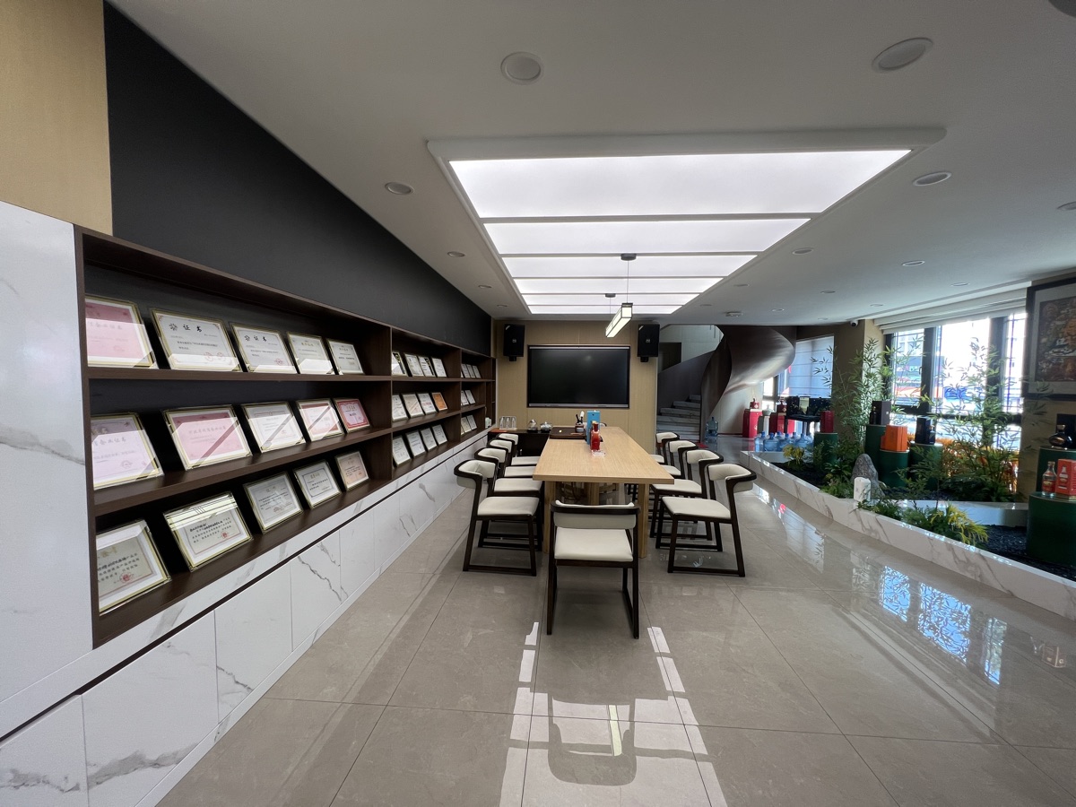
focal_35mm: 13
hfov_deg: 106.2
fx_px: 404
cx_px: 538
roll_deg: -0.5
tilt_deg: -1.7
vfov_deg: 89.9
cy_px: 404
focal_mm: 1.57
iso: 64
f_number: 1.8
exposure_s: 1/100
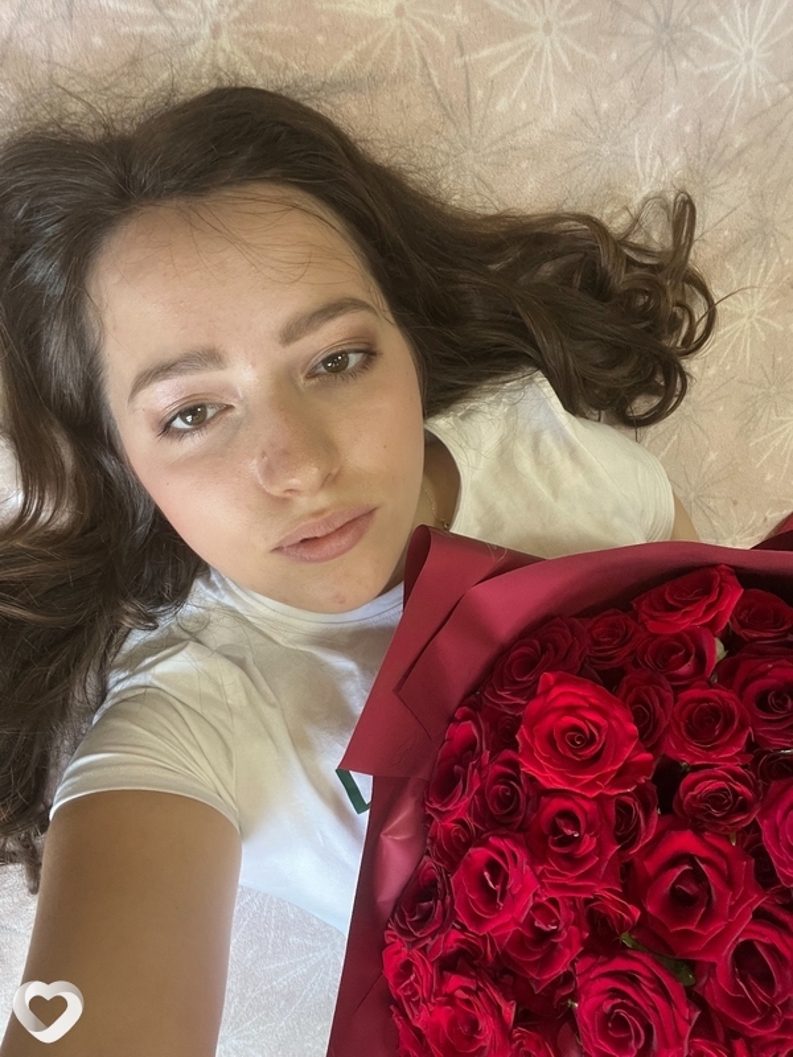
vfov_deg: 73.9
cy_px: 528
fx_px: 703
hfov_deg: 58.9
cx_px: 396
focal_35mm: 23
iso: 160
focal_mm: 2.71
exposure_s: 1/50
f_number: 2.2
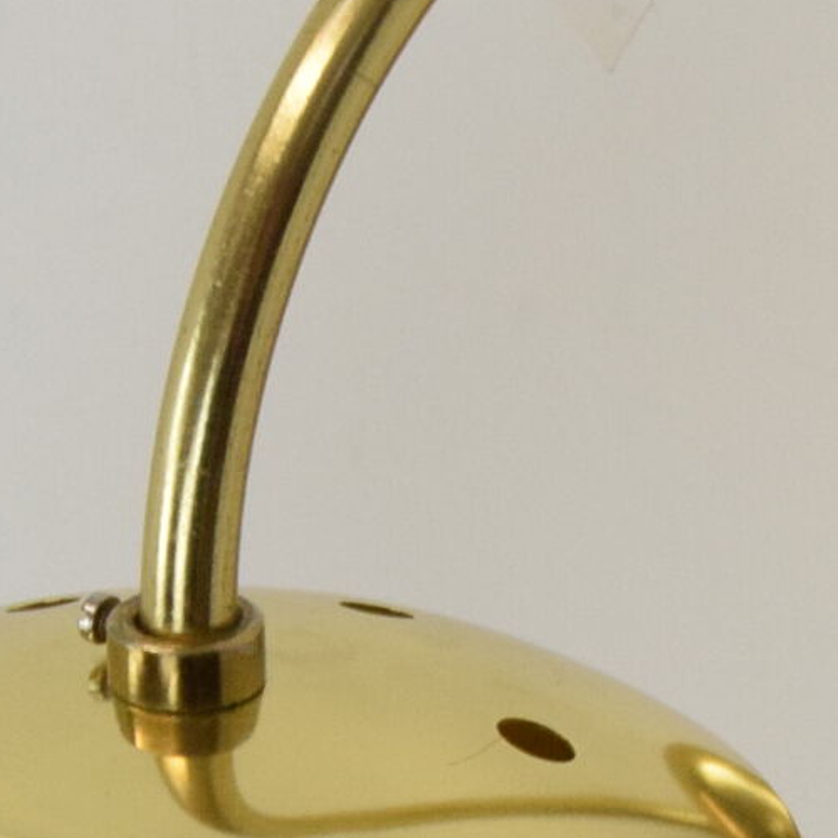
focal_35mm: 260
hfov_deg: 6.7
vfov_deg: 6.7
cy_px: 1009
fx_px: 7121
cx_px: 588
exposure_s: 1/250
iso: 1600
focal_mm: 34
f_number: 8
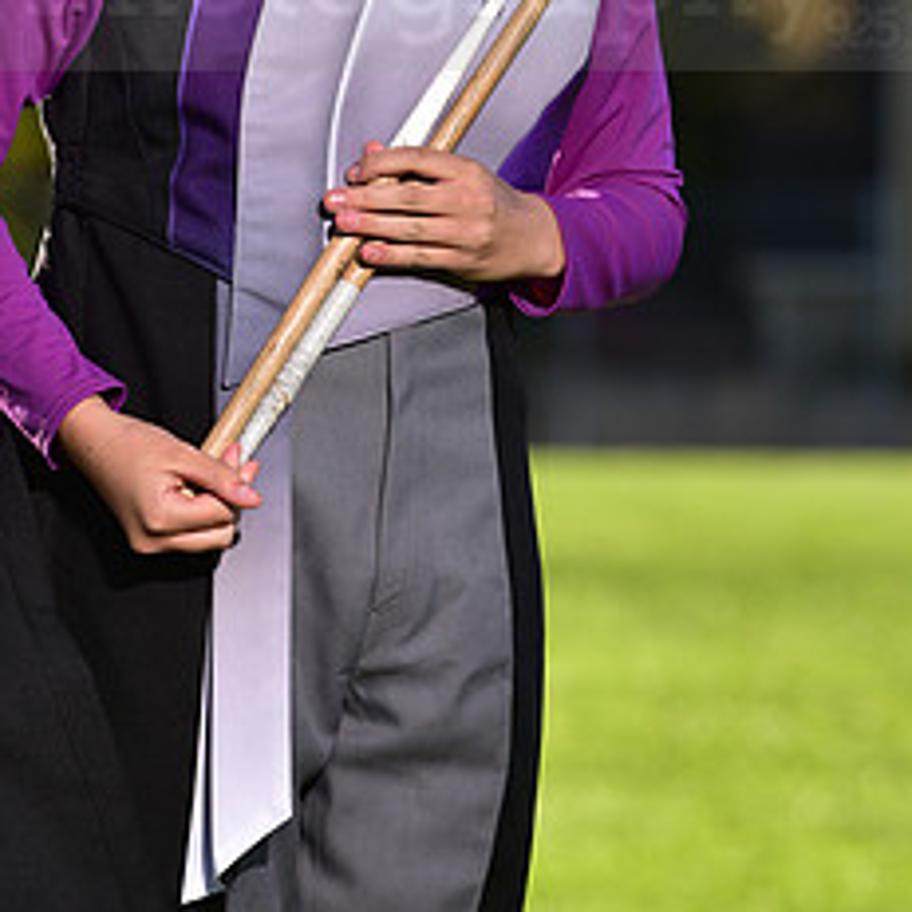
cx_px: 310
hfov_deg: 4.1
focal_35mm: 426
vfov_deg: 4.1
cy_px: -55
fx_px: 12698
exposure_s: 1/250
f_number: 5.6
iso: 80
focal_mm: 200
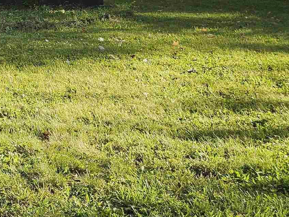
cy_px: -22
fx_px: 693
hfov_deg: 19.7
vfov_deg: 17.2
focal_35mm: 83
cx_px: -173
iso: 25
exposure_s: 1/377
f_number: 1.8
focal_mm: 5.4
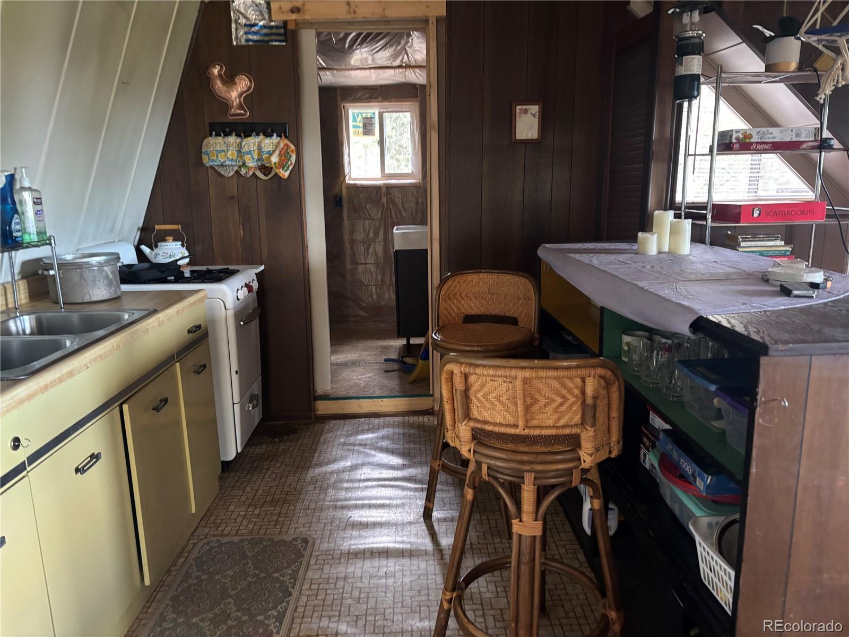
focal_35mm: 26
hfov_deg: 67.3
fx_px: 638
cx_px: 424
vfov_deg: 53.1
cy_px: 318
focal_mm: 5.96
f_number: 1.6
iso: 640
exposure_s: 1/30
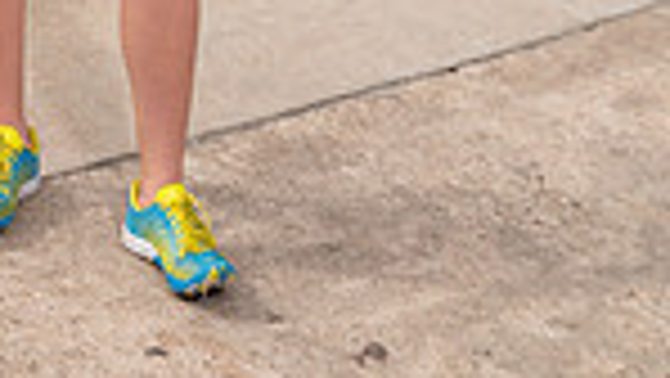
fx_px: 2364
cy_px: -504
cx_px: 121
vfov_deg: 8.4
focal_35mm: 133
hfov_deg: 16.0
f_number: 4
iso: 250
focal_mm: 42
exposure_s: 1/1600
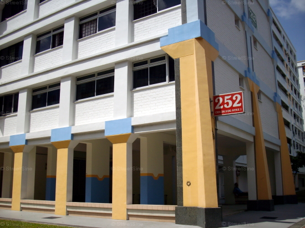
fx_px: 326
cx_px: 152
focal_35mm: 37
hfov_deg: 50.2
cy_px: 114
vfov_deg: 38.6
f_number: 5.6
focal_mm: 6.2
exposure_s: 1/500
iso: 80
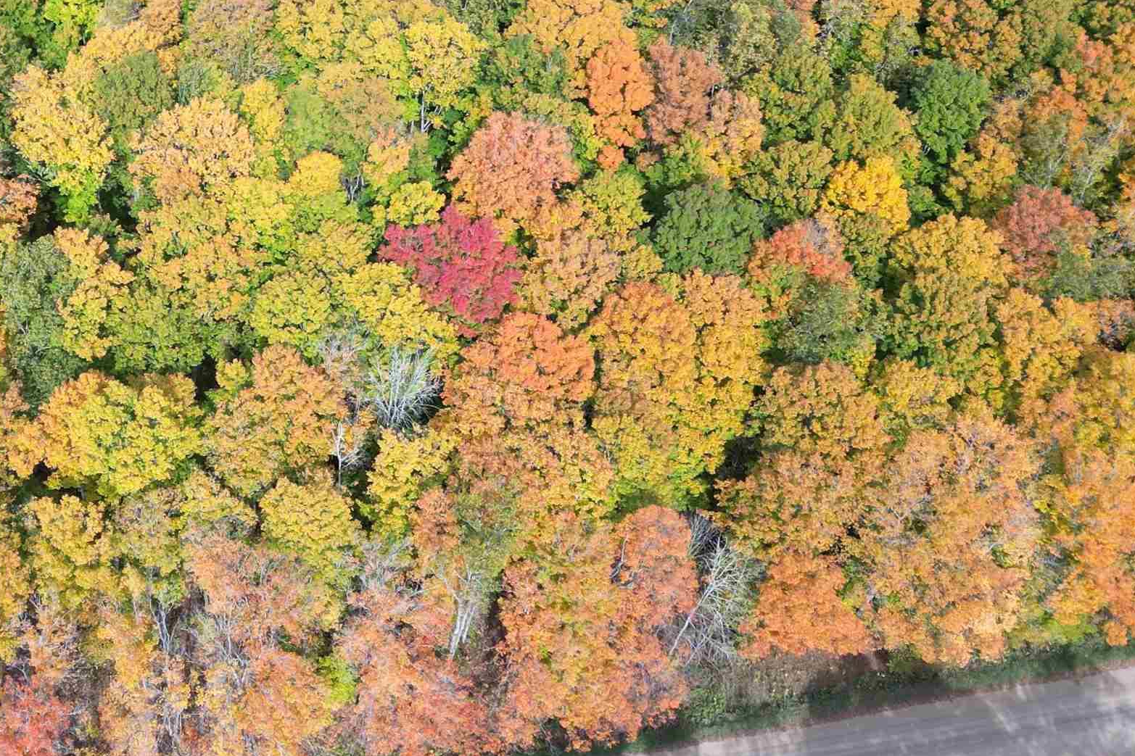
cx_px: 238
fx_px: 1545
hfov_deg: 38.9
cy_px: 254
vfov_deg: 27.4
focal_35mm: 49
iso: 100
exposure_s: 1/1000
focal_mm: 6.72
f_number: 1.7
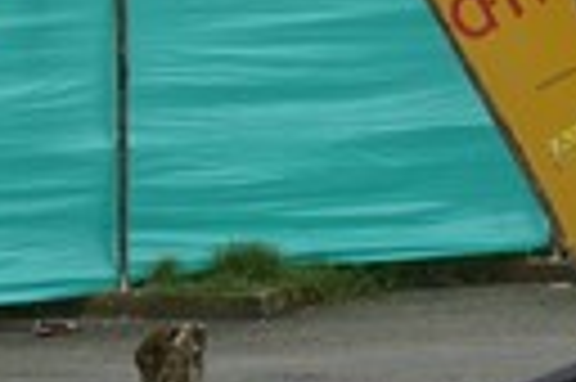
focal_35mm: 312
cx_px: 536
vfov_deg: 4.4
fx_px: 4986
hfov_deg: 6.6
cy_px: 317
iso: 125
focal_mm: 50
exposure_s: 1/100
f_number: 16
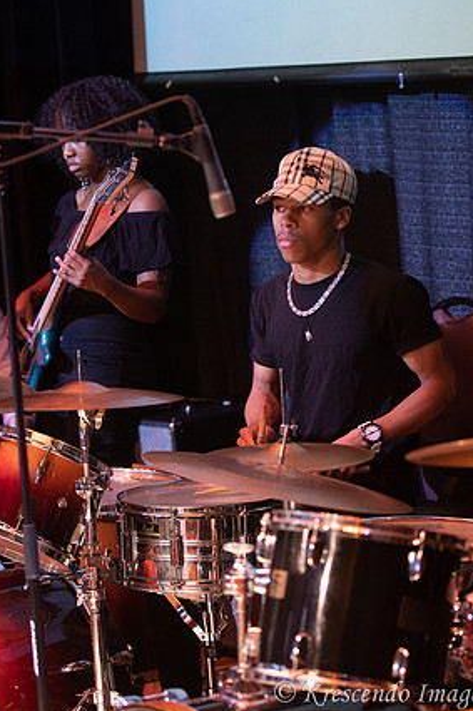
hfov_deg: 10.8
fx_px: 2505
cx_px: 246
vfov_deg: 16.1
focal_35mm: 127
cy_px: 345
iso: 1600
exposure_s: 1/200
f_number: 2.8
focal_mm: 80
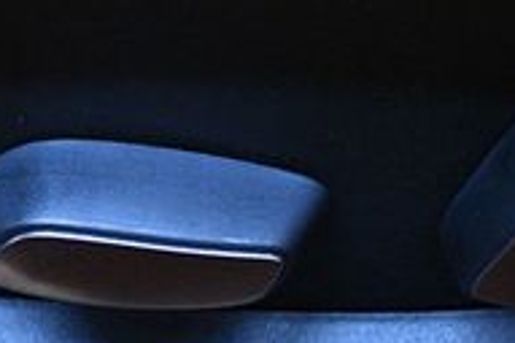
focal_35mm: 141
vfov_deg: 9.7
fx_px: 2015
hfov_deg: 14.5
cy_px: 294
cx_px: 156
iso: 5000
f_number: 4.5
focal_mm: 28
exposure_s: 1/60
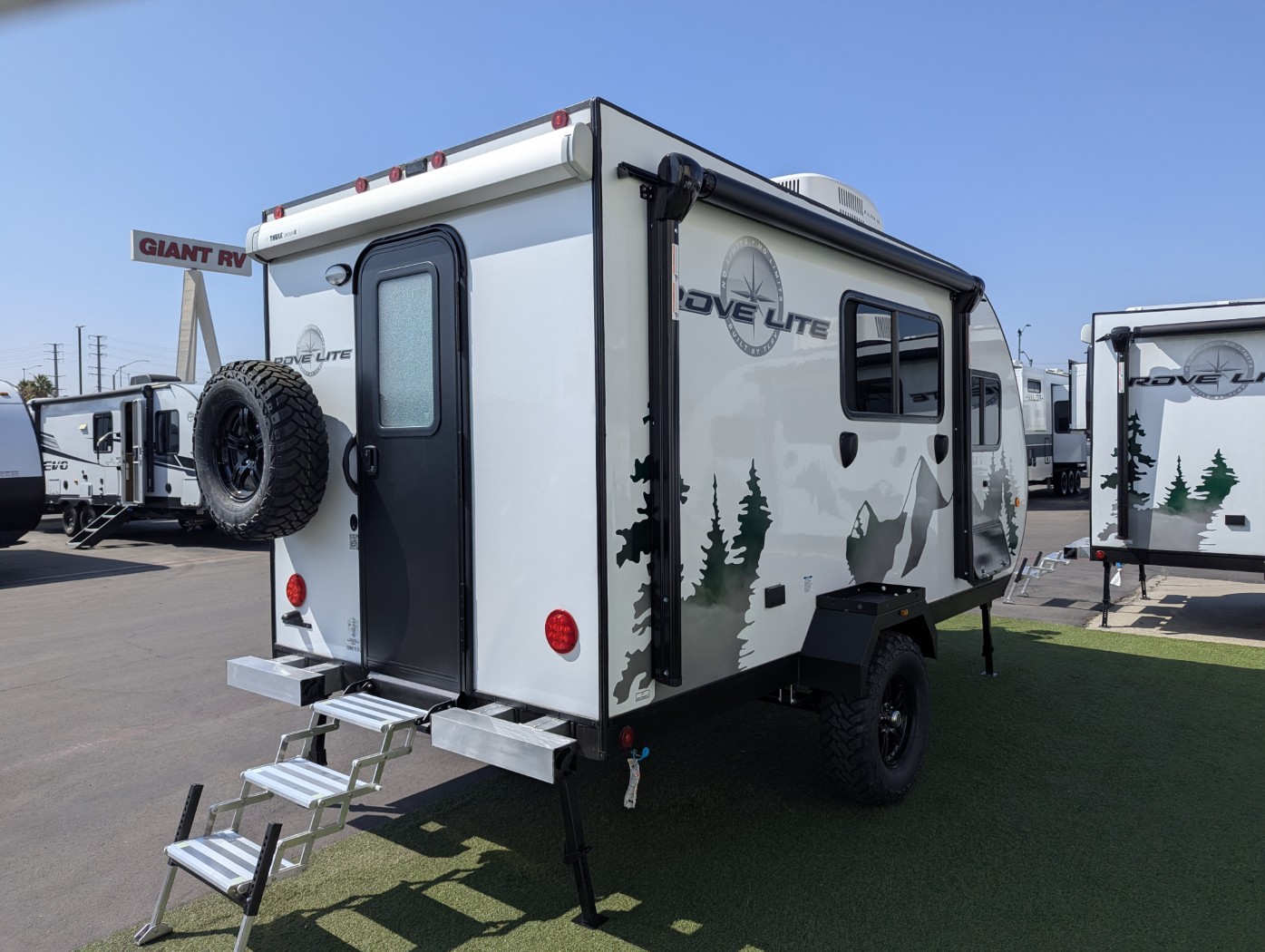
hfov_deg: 71.5
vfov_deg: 56.9
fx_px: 878
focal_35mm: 24
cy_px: 476
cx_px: 632
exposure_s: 1/3650
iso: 48
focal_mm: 6.81
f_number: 1.85
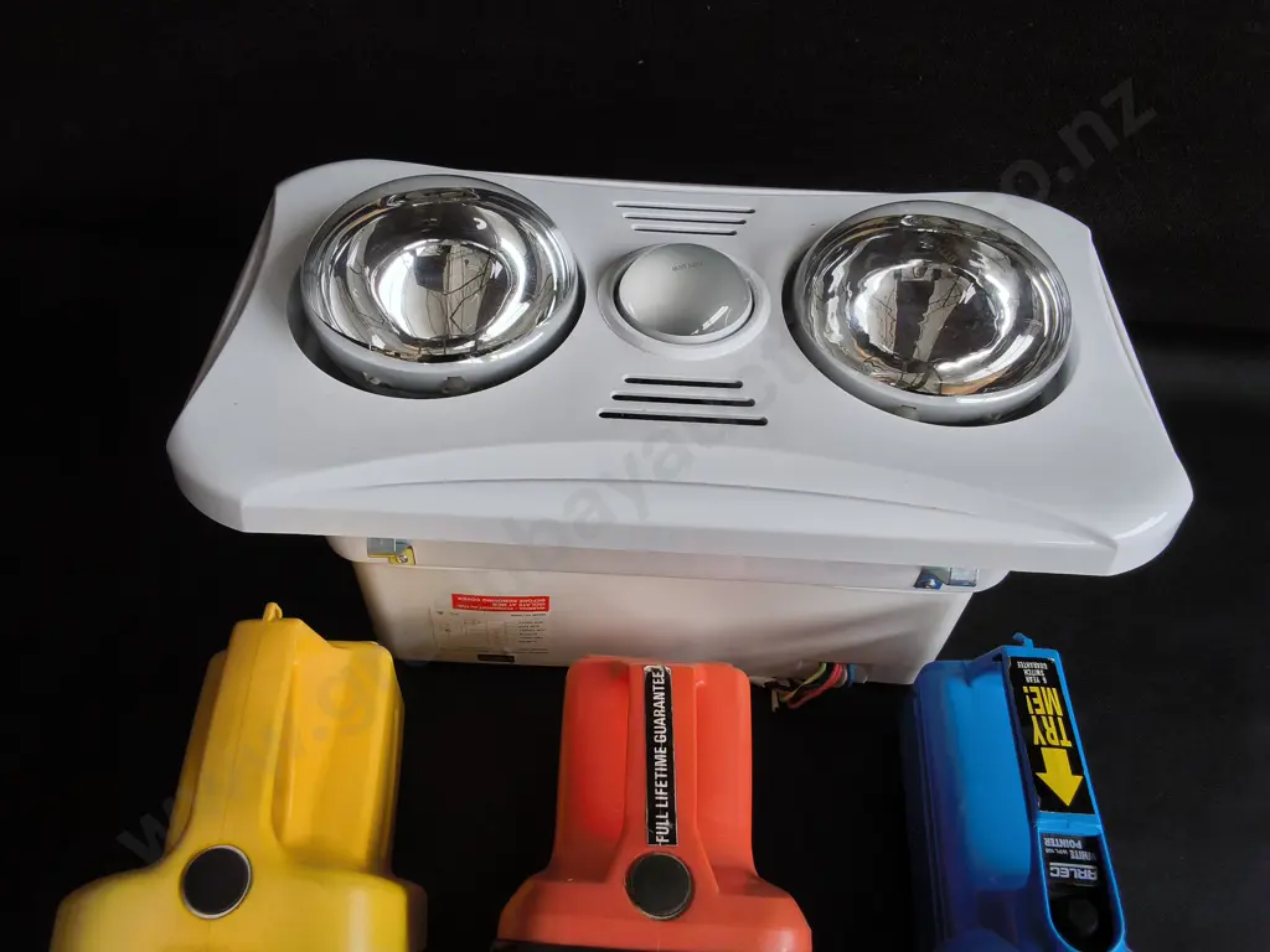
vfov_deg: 51.4
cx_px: 635
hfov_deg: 65.3
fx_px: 991
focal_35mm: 27
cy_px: 476
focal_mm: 2.87
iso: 40
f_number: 2
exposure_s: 1/120
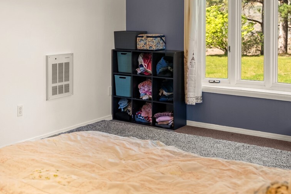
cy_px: 17
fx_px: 437
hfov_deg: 36.7
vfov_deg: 24.3
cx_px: 117
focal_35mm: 54
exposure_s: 1/15
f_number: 2.8
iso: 400
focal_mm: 24
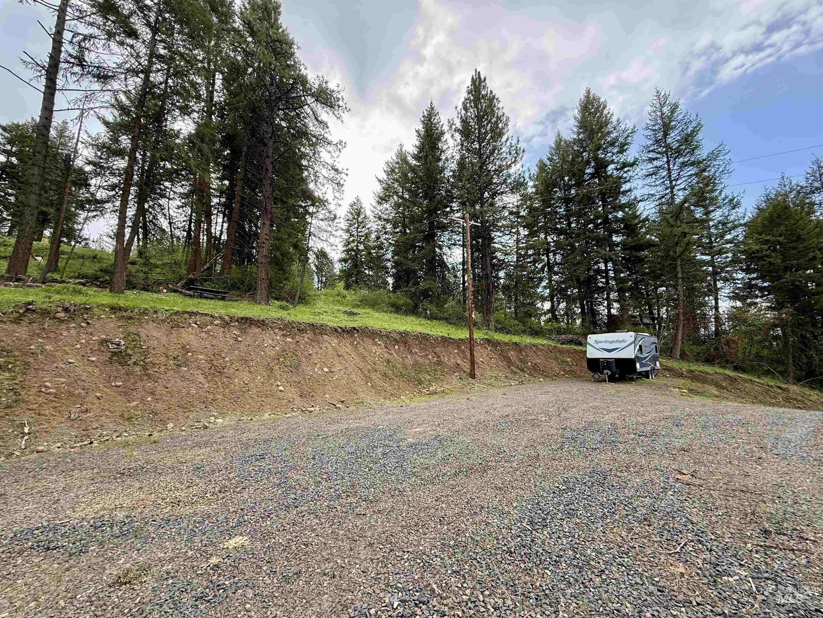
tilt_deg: +9.9
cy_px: 309
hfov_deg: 102.1
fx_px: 333
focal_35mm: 14
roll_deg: +1.2
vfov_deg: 85.7
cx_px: 412
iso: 64
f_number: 2.2
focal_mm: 2.22
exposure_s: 1/374
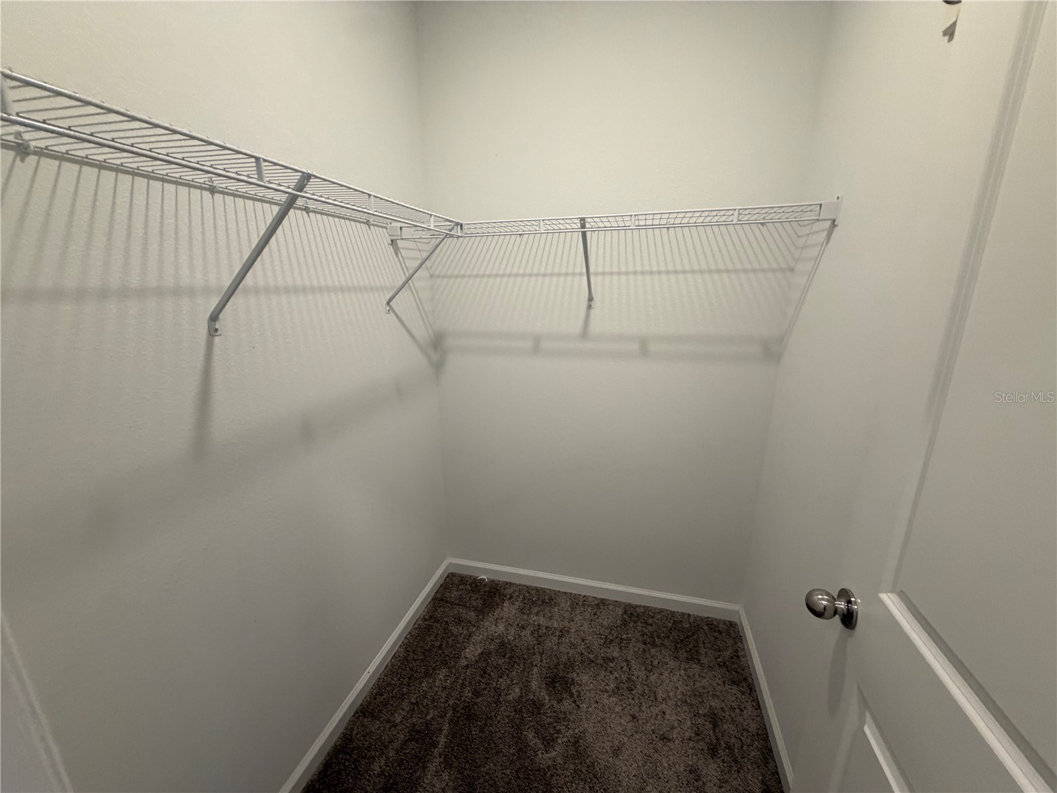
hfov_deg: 102.1
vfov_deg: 85.7
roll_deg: -0.6
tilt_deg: -13.6
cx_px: 528
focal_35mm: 14
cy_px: 396
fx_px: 427
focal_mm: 2.22
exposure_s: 1/120
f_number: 2.2
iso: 250
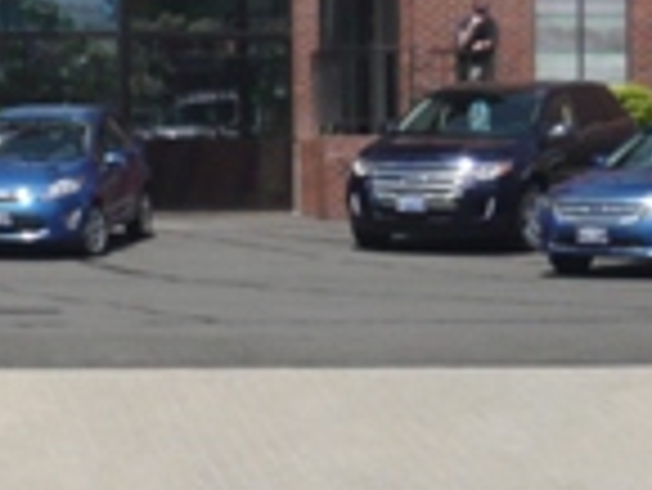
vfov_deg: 8.4
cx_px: -202
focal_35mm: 176
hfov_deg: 11.0
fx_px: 3318
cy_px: 22
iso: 100
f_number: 9
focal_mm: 6.6
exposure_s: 1/200
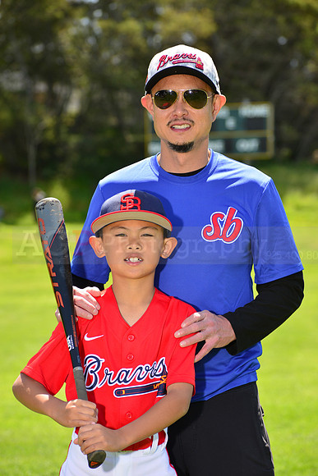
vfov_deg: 14.2
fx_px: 1920
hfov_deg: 9.5
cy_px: 238
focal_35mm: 145
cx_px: 159
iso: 200
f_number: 8
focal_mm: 145
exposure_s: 1/250
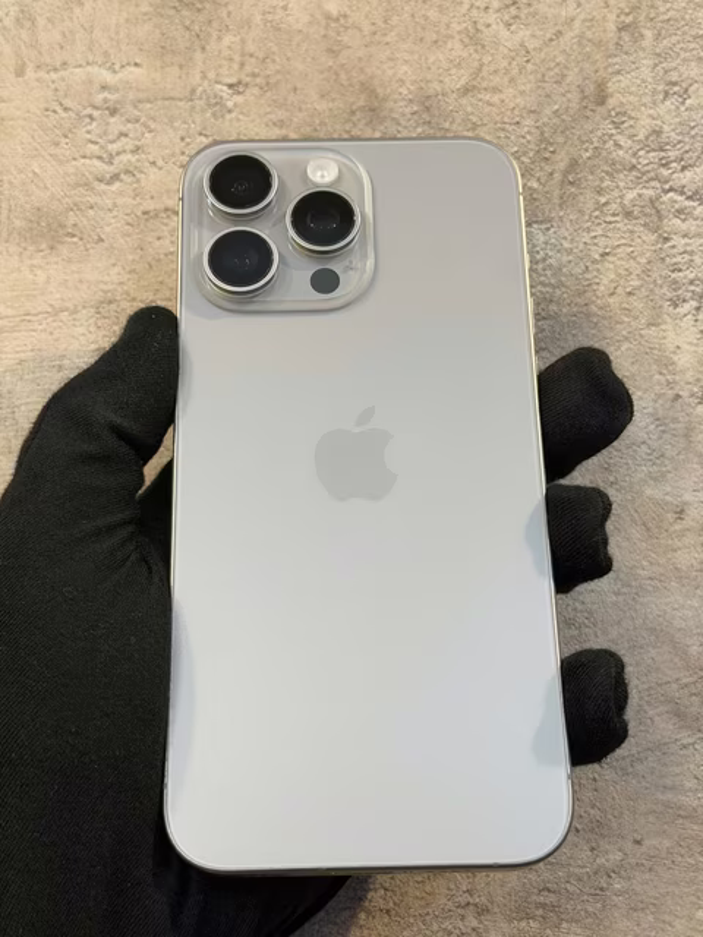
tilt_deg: +13.1
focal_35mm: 48
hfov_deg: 30.3
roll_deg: -1.2
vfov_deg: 39.7
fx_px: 1300
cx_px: 352
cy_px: 468
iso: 125
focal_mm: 6.76
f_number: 1.78
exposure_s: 1/50
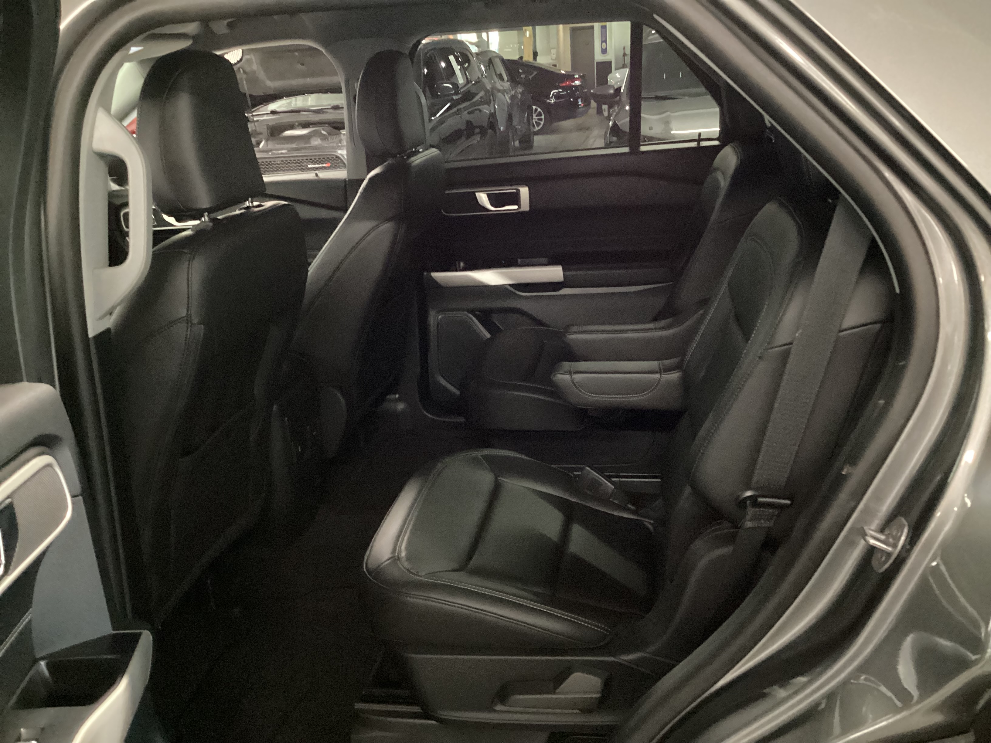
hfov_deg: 58.4
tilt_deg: -20.7
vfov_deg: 45.4
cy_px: 372
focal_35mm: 31
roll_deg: +3.8
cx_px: 496
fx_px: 887
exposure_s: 1/24
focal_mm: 3.3
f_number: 2.4
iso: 640
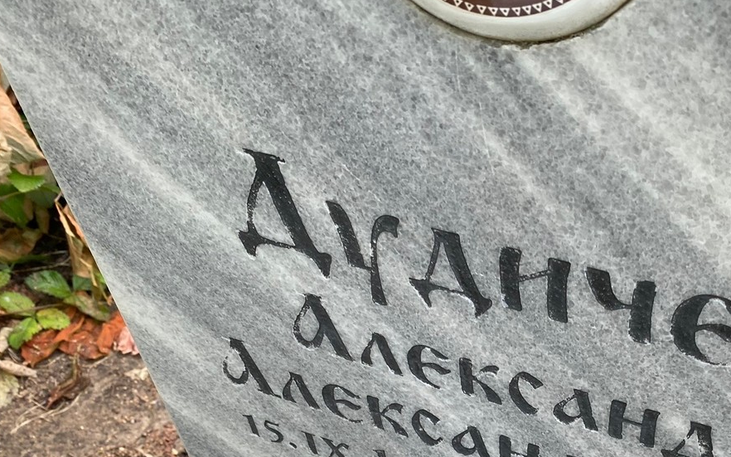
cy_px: 444
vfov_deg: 27.2
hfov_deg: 43.2
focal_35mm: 45
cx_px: 535
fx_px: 896
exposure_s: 1/121
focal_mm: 4.25
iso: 50
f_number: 1.8
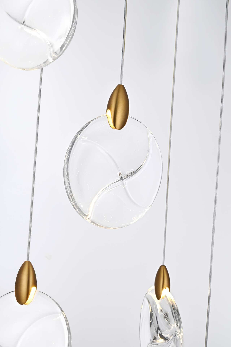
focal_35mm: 70
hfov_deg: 19.5
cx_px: 116
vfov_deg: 28.8
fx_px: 674
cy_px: 174
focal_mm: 70
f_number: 22
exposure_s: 1.3
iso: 80
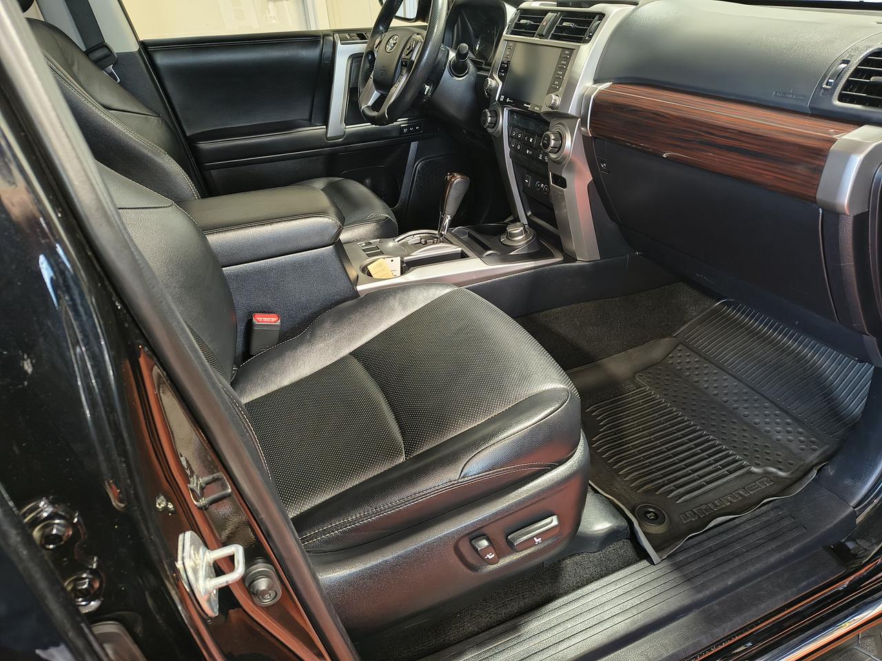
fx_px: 612
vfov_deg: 56.8
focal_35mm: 24
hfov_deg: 71.6
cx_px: 441
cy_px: 330
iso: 1260
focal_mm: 5.56
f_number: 1.8
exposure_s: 1/30
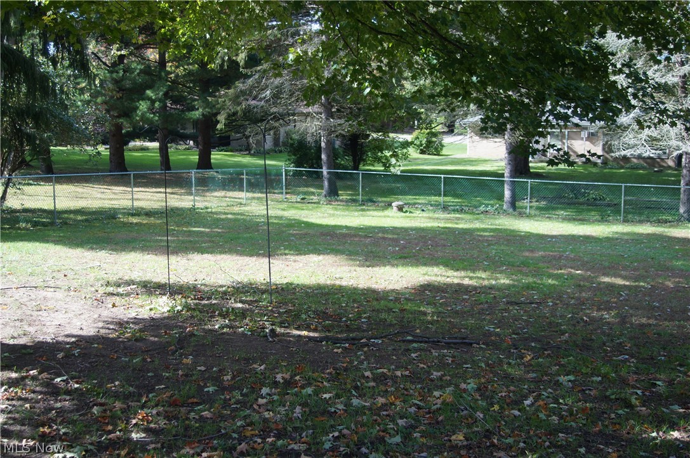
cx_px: 345
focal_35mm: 42
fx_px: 804
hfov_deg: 46.4
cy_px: 229
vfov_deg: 31.8
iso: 100
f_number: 5
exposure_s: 1/100
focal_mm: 28
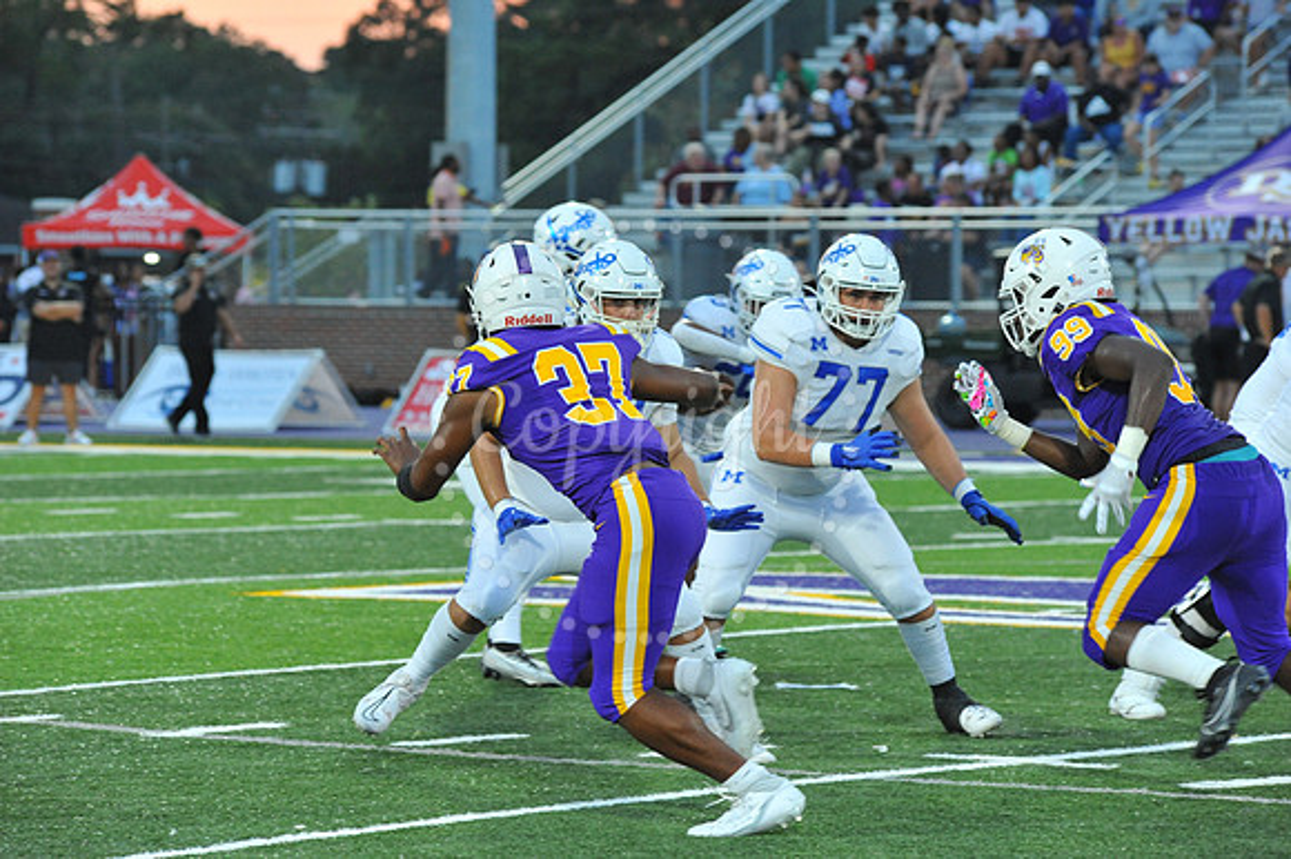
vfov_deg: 6.9
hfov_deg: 10.3
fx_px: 7168
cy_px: 430
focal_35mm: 200
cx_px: 646
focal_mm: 200
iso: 3200
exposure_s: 1/320
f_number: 7.1
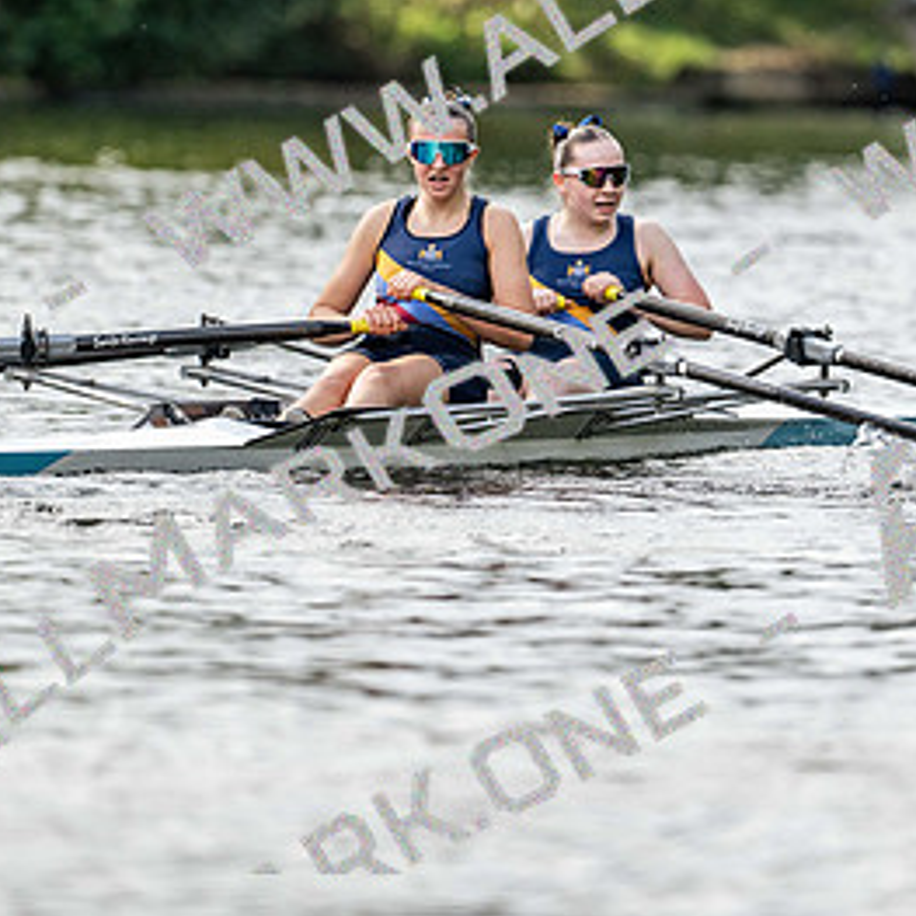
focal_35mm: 749
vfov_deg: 2.3
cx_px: 571
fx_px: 22424
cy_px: 279
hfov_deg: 2.3
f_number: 4.5
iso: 800
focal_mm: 400
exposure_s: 1/2500
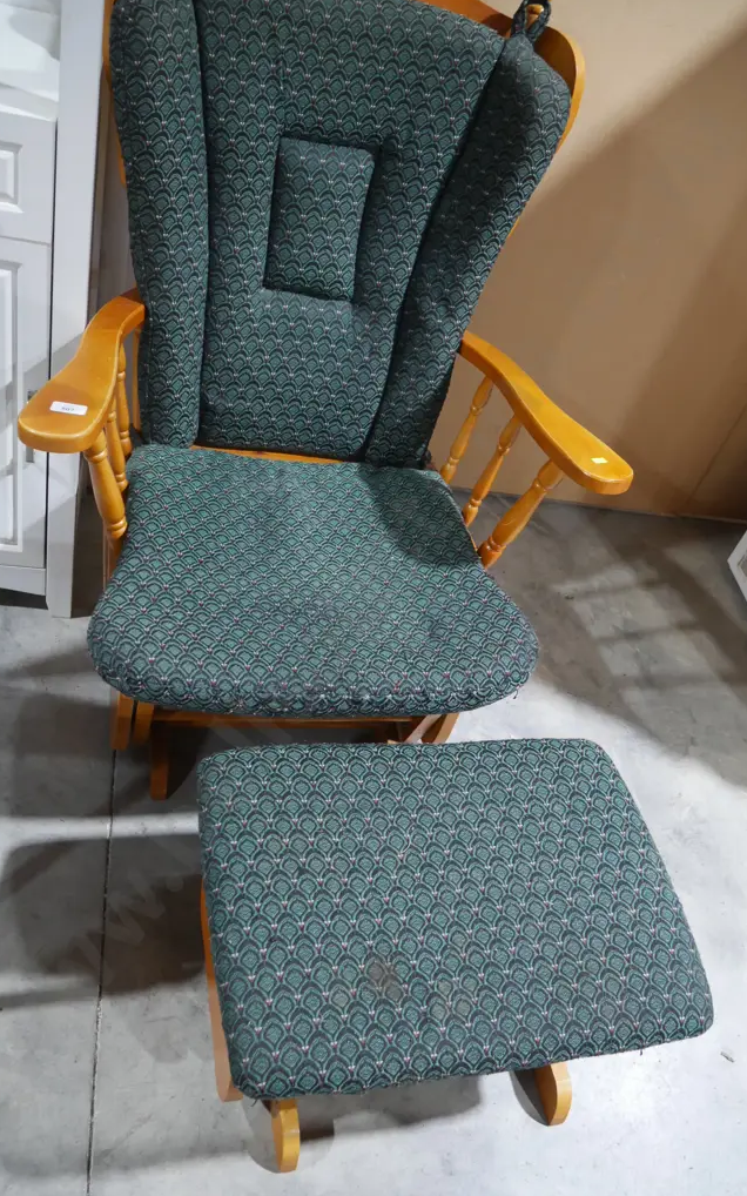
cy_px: 597
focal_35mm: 32
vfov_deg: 59.7
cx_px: 365
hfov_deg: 39.4
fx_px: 1043
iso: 800
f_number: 3.6
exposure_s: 1/60
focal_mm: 15
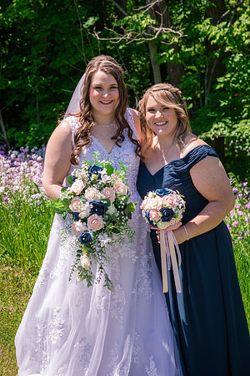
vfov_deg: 23.9
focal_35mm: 85
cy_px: 188
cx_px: 125
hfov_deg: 16.1
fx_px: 885
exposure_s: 1/800
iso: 200
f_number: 5
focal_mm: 85
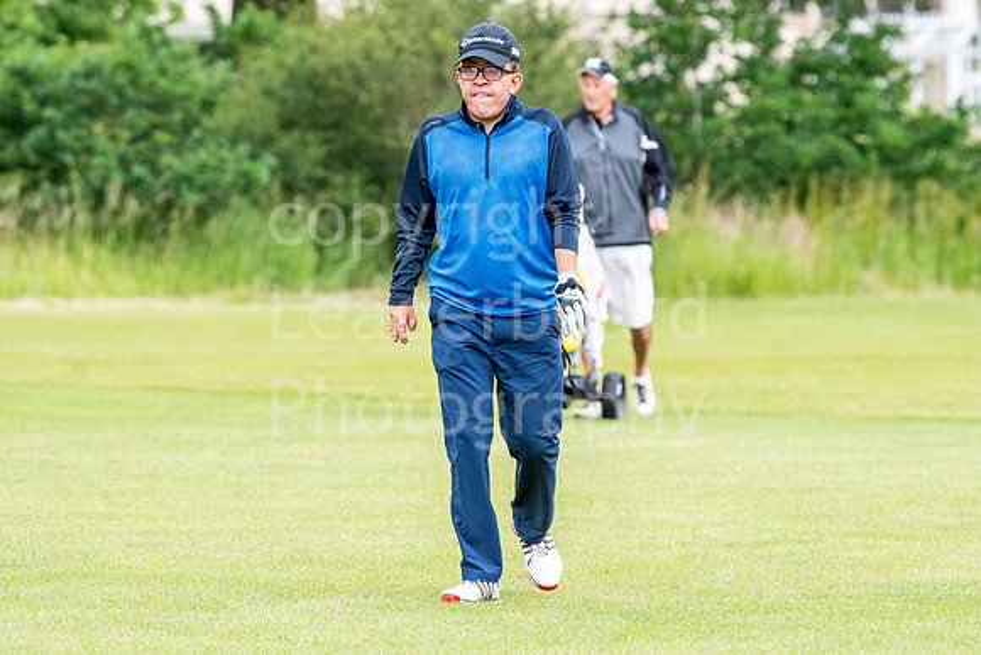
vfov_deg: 3.0
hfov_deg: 4.4
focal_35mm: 465
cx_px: 490
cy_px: 328
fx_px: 12674
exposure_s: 1/1600
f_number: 6.3
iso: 2000
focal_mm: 310
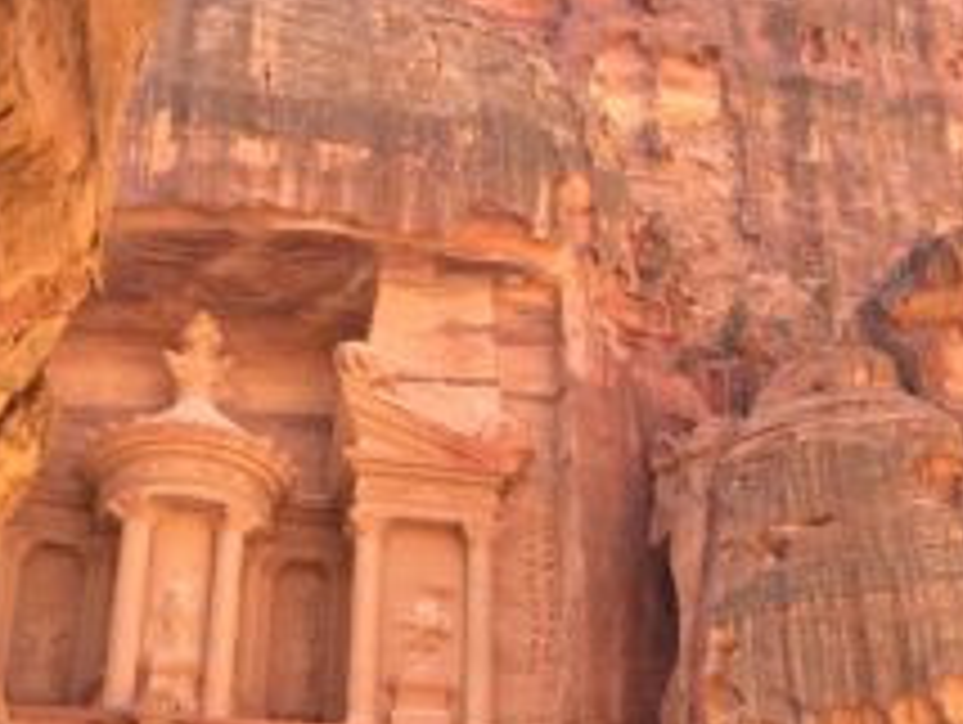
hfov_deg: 34.3
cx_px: 554
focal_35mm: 56
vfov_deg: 25.5
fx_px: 1560
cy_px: 630
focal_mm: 4.12
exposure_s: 1/167
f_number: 2.2
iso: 32
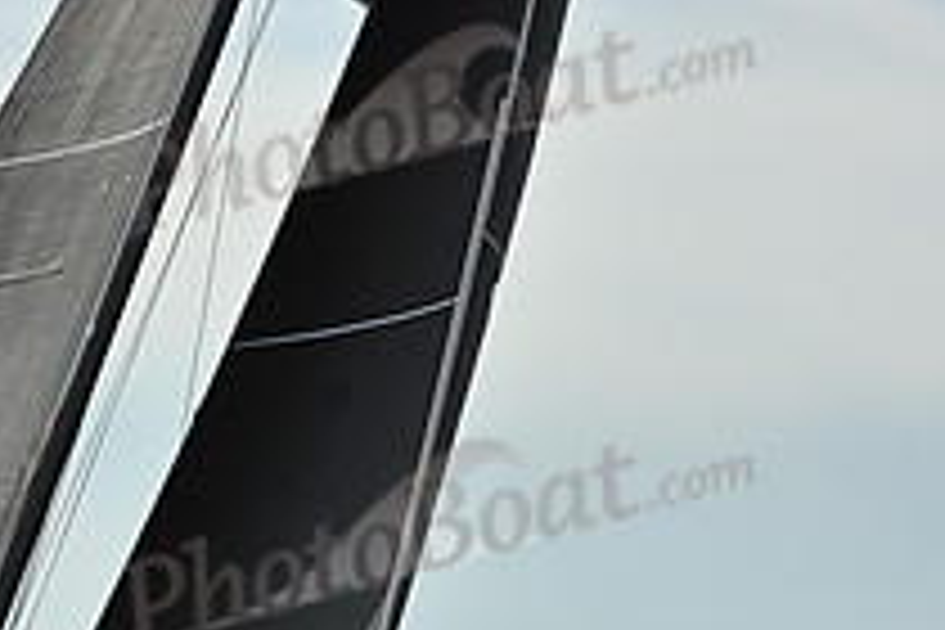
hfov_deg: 10.5
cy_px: 830
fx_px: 5066
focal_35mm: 193
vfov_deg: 7.0
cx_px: -108
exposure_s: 1/1000
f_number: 13
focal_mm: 70
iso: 320
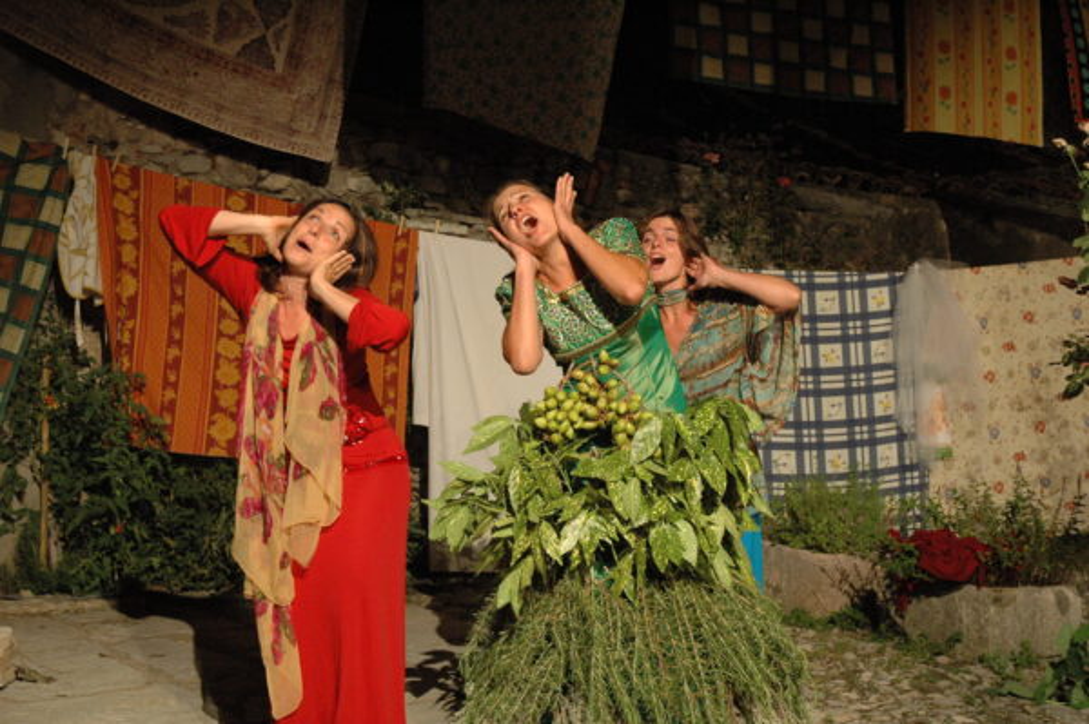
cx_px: 544
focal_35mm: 51
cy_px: 362
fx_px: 1541
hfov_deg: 38.9
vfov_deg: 26.4
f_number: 4.2
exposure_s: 1/30
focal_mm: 34
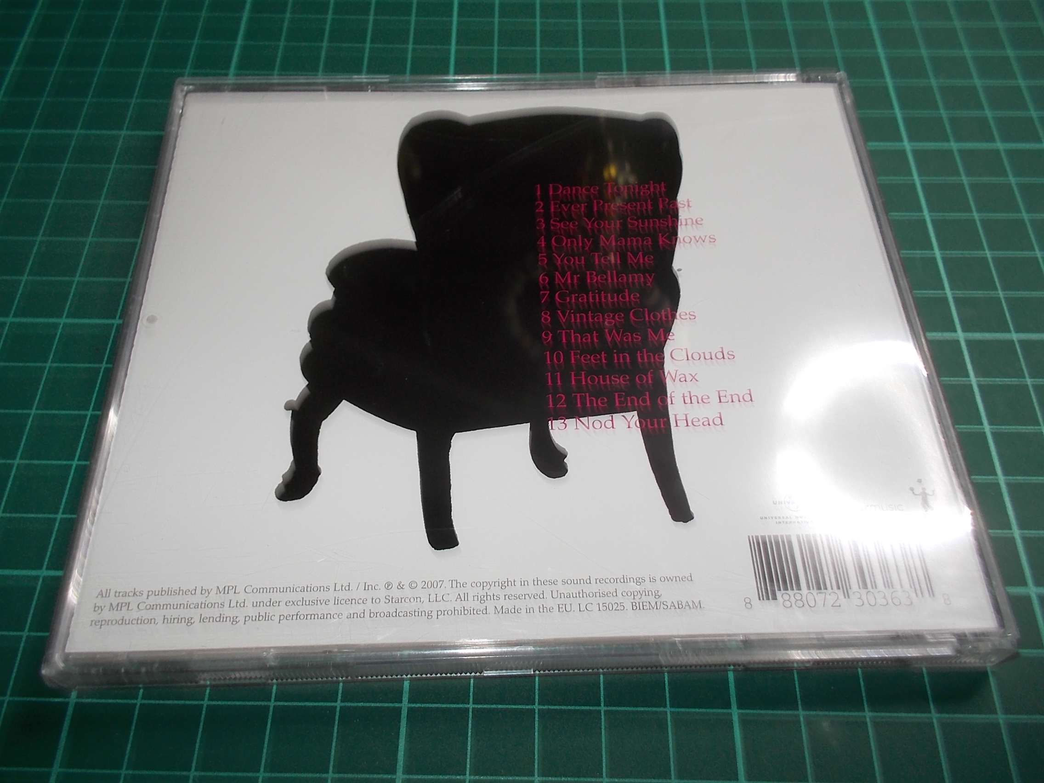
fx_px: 875
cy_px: 392
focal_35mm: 29
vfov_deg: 48.2
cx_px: 522
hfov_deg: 61.7
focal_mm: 4.1
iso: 80
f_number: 3.3
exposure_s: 1/30
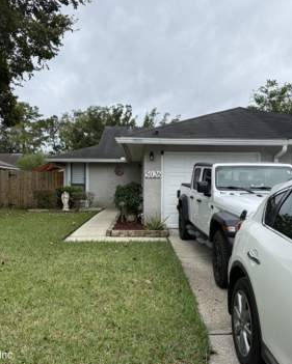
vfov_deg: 55.6
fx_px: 346
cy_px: 184
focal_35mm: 32
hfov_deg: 45.7
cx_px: 165
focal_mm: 6.76
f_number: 1.78
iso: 80
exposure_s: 1/1250
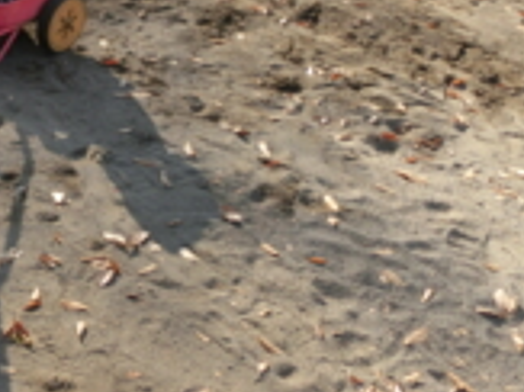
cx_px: -23
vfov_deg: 23.3
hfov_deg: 30.0
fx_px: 892
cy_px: -35
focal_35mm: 59
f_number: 3
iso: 80
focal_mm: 4.24
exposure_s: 1/500
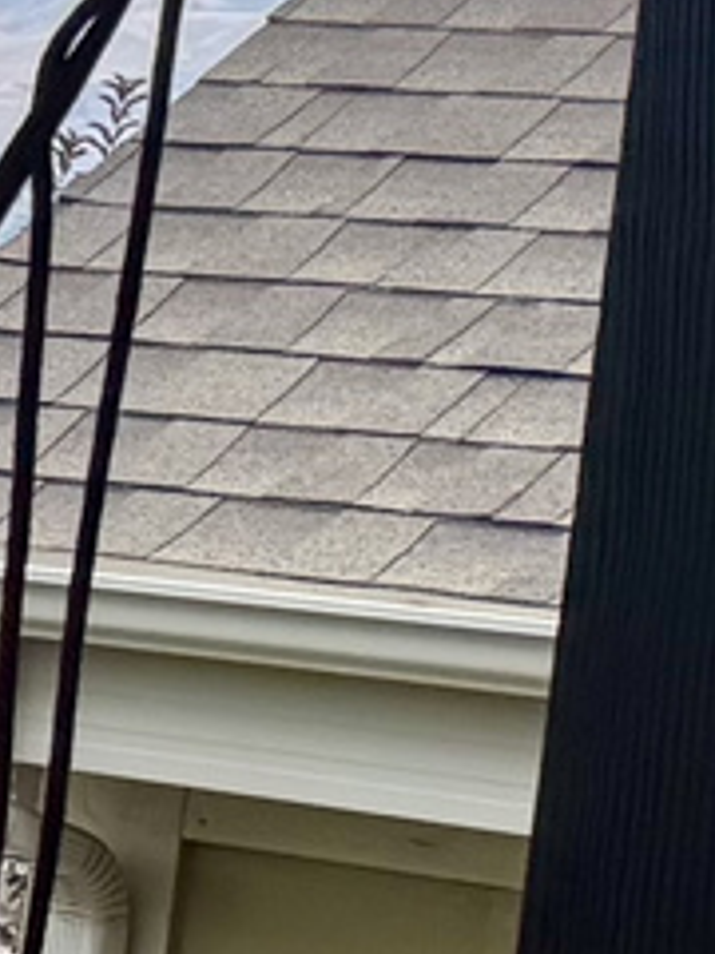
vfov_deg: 9.6
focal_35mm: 205
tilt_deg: -8.2
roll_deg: -2.2
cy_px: 890
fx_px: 5646
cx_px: -3245
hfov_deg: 5.2
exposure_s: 1/1585
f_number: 1.78
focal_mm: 6.76
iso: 100
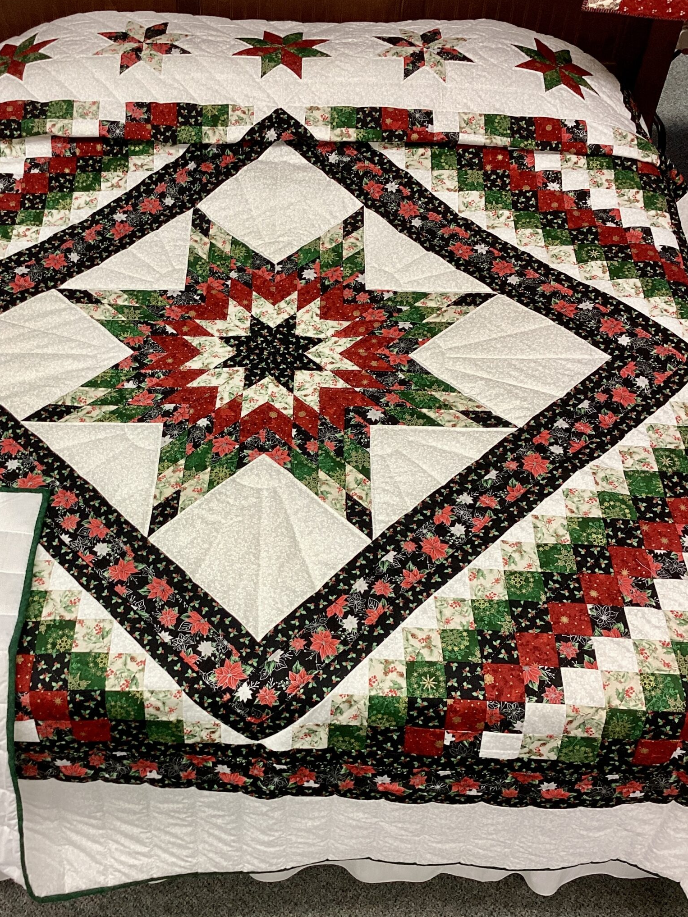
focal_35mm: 39
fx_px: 1034
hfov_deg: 36.6
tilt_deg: -50.7
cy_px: 494
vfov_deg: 47.8
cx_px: 258
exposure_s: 1/60
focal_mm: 3.3
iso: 80
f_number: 2.4
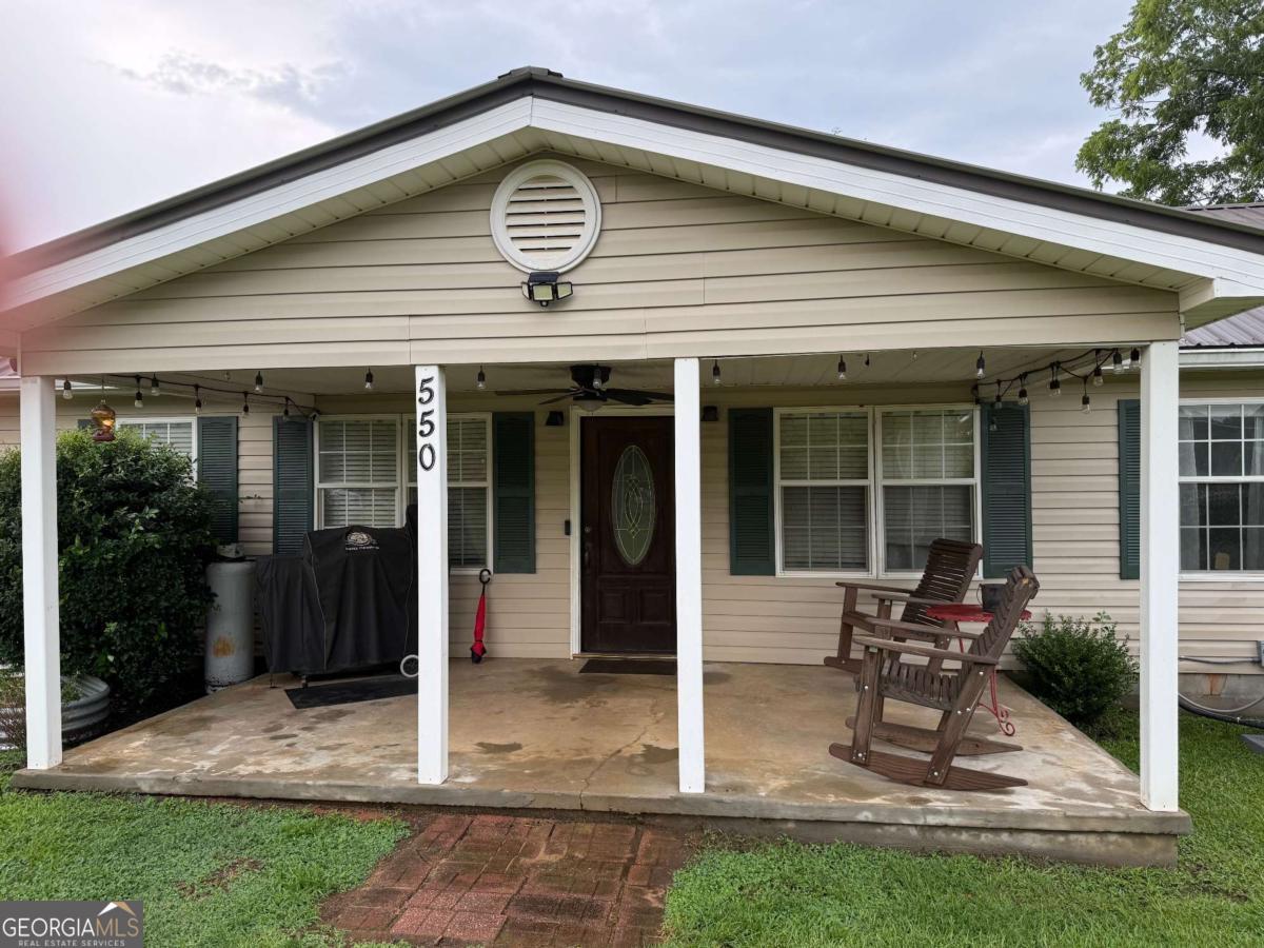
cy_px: 474
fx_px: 876
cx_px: 632
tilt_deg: -0.6
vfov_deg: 56.8
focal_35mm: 24
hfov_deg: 71.6
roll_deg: +0.7
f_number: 1.78
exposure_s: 1/403
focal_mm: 6.76
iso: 100
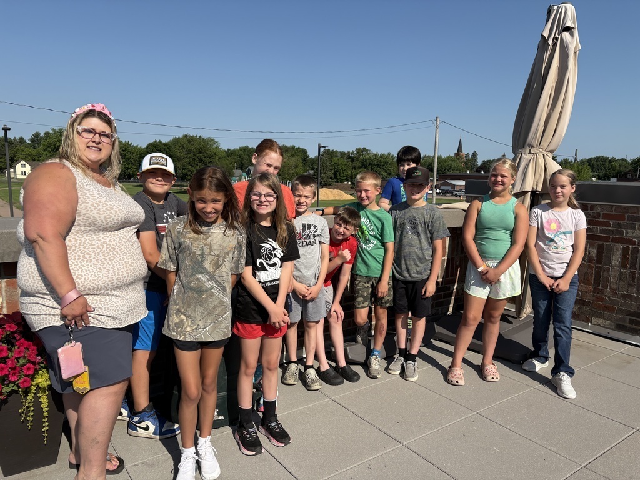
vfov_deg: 53.1
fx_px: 481
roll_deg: -0.7
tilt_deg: -8.0
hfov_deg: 67.3
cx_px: 320
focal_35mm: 26
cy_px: 240
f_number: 1.6
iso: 50
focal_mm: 5.96
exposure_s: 1/3831
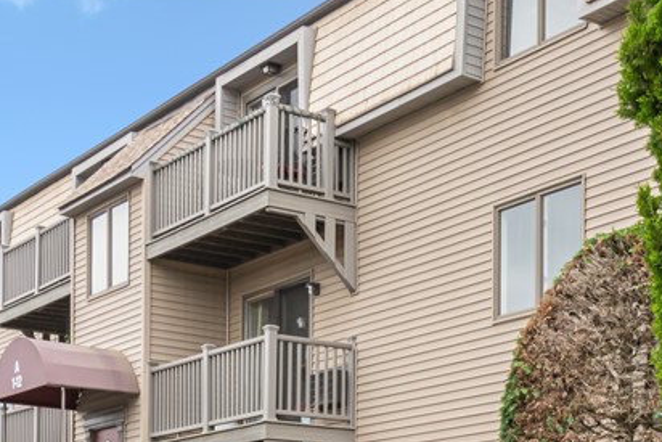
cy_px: 563
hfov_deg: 25.3
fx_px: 1453
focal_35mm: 79
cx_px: 500
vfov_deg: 16.4
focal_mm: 20
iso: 400
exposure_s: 1/60
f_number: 14
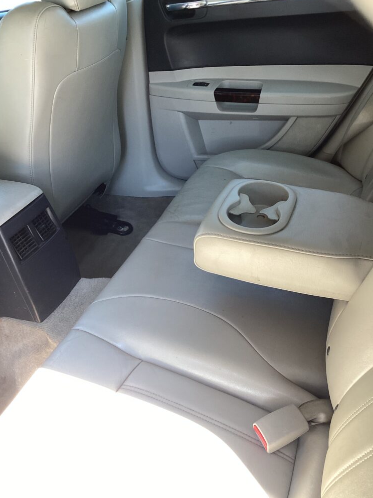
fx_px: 460
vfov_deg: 56.8
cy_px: 243
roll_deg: +8.6
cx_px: 182
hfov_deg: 44.2
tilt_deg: -33.9
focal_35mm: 32
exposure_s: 1/120
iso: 80
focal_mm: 3.3
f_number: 2.4
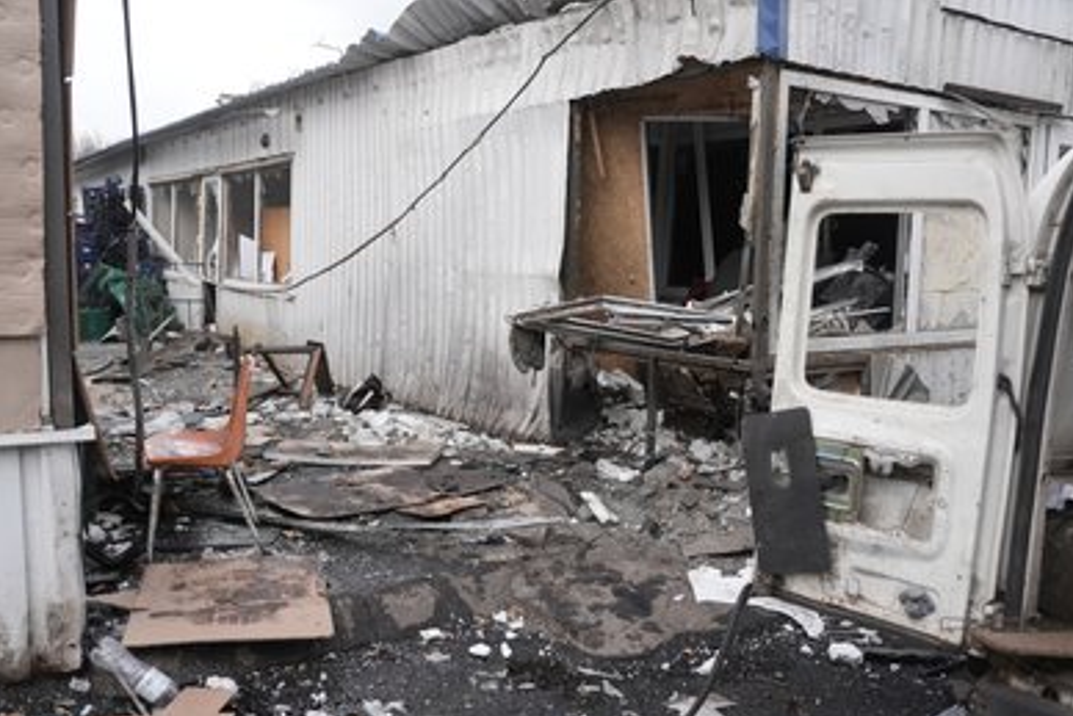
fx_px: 954
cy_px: 366
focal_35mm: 32
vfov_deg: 41.1
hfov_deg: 58.7
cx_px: 528
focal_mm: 31
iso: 500
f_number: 2.8
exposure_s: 1/2000
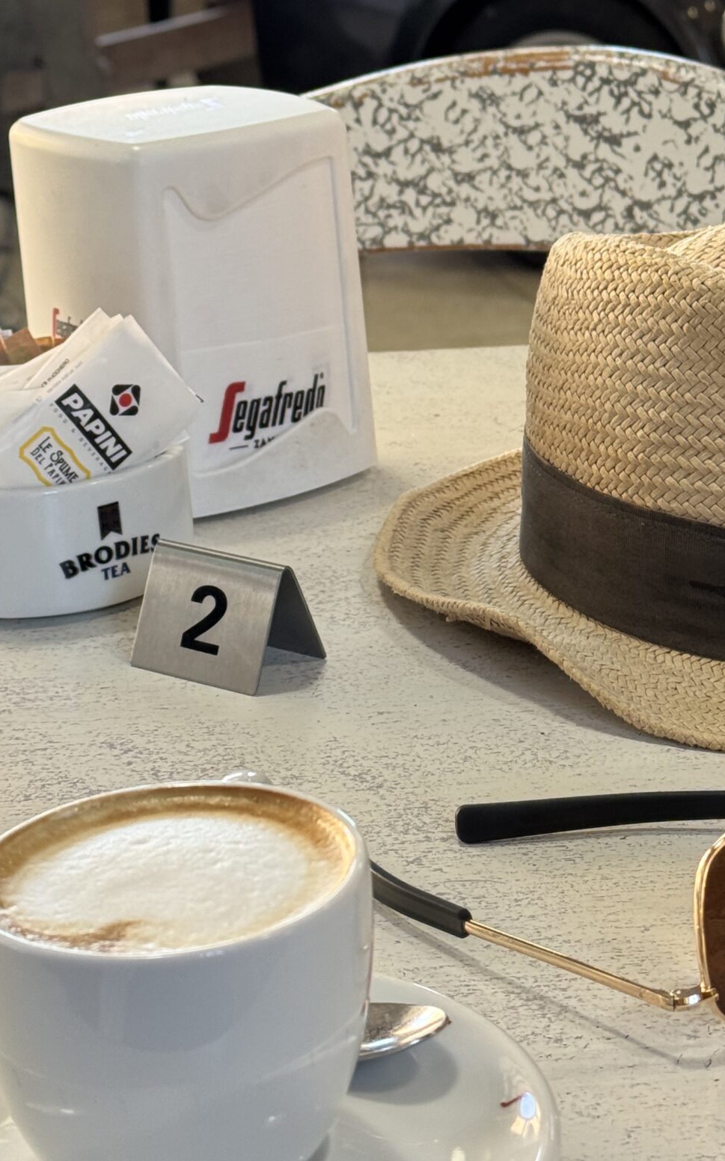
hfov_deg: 15.5
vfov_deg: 24.6
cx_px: 544
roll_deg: +1.1
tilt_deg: -16.5
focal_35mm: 84
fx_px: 2656
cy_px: 455
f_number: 1.78
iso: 100
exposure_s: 1/94
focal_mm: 6.76
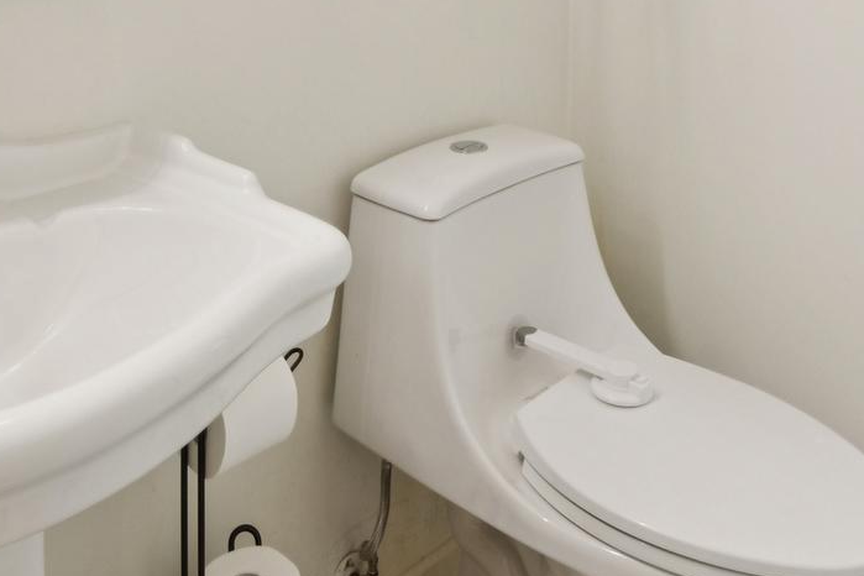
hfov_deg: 47.4
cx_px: 439
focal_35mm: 41
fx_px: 984
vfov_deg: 27.6
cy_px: -158
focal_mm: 14
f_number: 8
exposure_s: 1/15
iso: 125
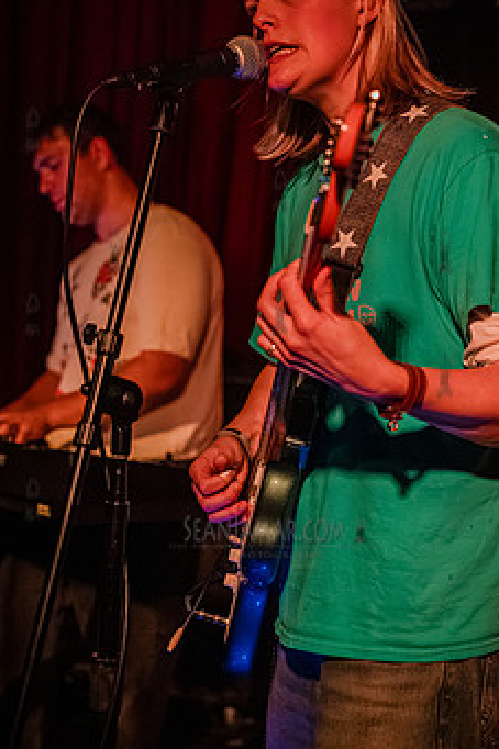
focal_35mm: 70
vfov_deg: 28.8
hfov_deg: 19.4
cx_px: 279
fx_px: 1457
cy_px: 314
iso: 16000
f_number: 3.2
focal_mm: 53
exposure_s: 1/200
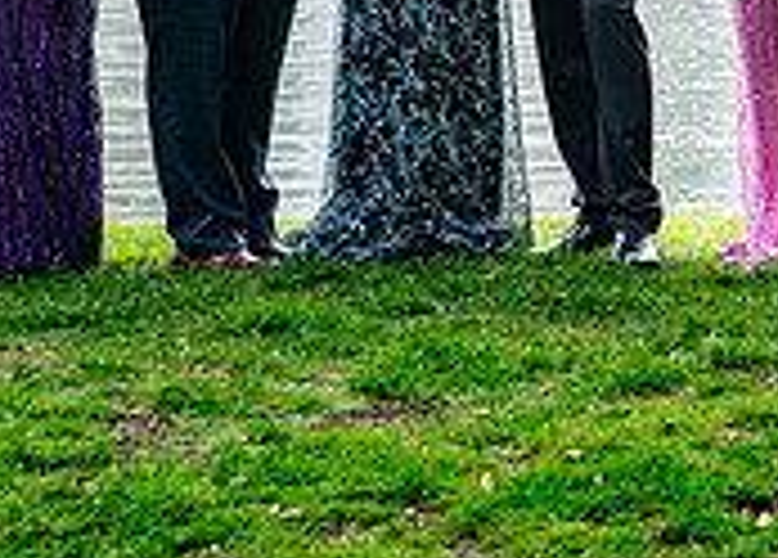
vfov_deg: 7.4
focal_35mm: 194
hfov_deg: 10.3
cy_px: -161
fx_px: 4292
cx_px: 605
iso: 400
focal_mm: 50
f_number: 2.5
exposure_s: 1/400
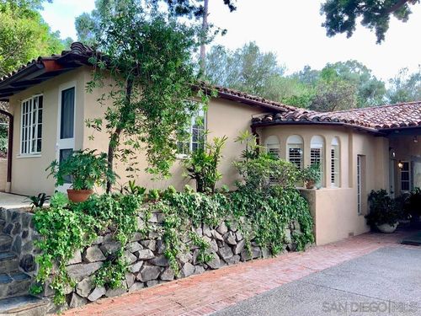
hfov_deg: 61.7
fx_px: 353
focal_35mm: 29
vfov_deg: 48.2
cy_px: 158
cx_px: 210
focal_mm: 3
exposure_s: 1/122
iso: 20
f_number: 1.8
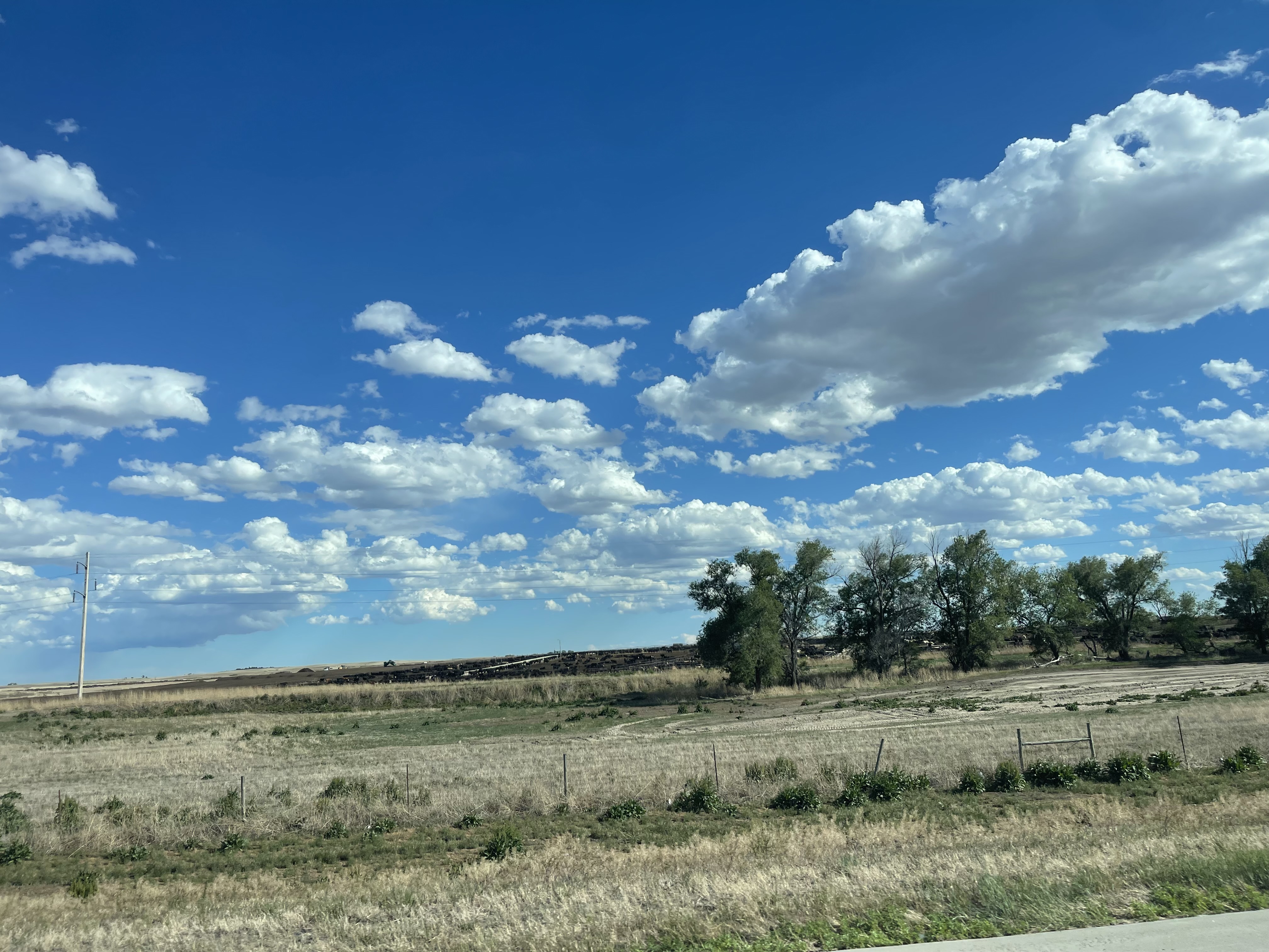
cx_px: 634
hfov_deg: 69.4
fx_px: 916
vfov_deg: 54.9
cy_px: 476
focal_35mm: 25
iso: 32
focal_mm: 5.1
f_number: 1.6
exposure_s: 1/4049
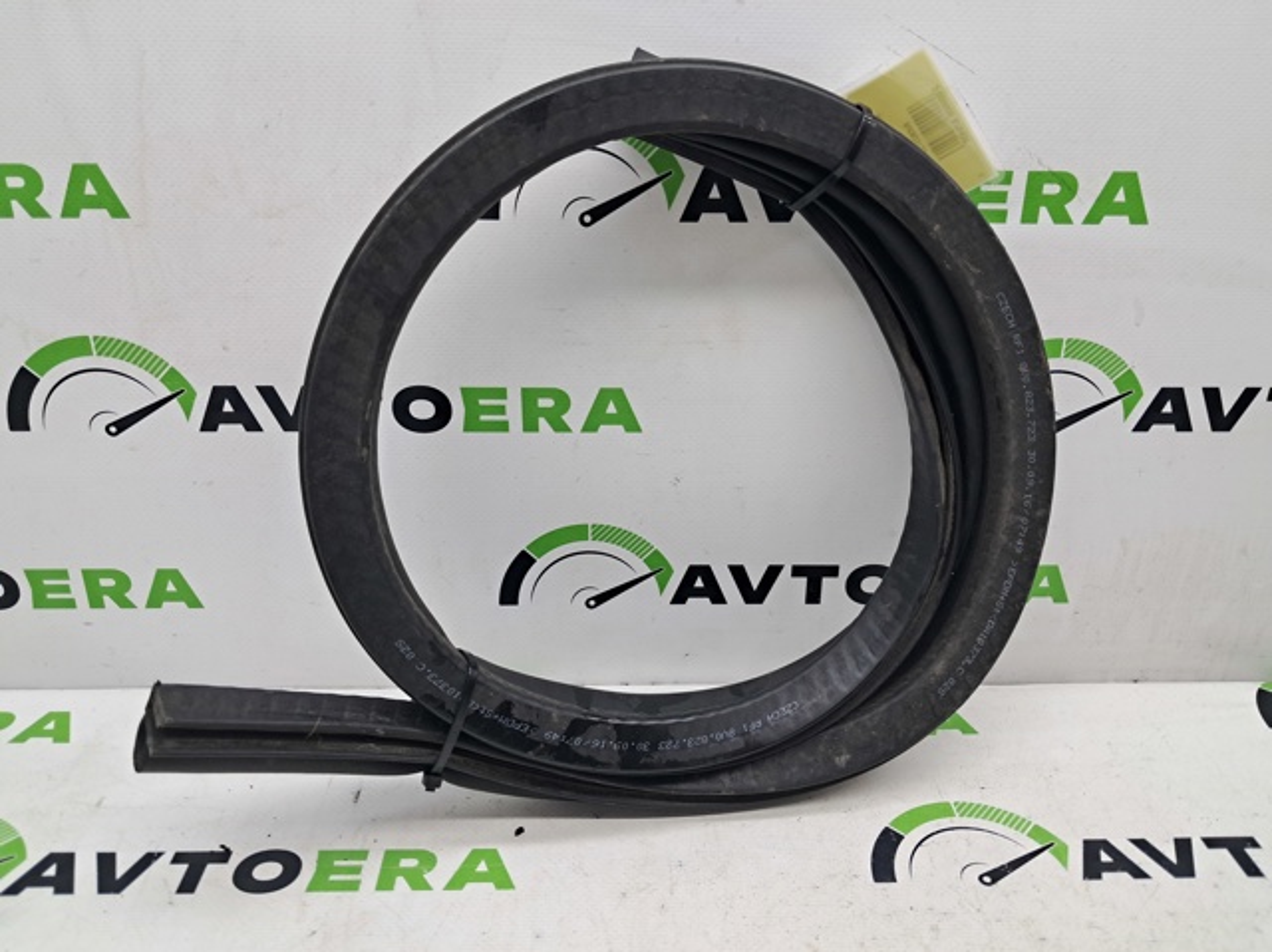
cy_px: 476
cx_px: 636
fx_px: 991
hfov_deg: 65.4
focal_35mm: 27
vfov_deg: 51.3
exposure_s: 1/100
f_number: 1.8
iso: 64
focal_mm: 4
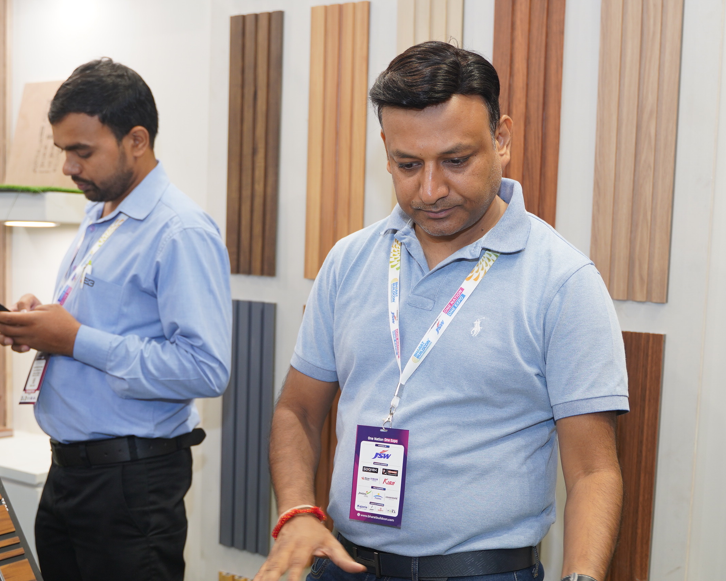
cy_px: 364
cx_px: 307
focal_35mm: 54
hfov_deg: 34.7
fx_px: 1160
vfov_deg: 28.0
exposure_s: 1/125
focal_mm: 31
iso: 320
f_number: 2.8
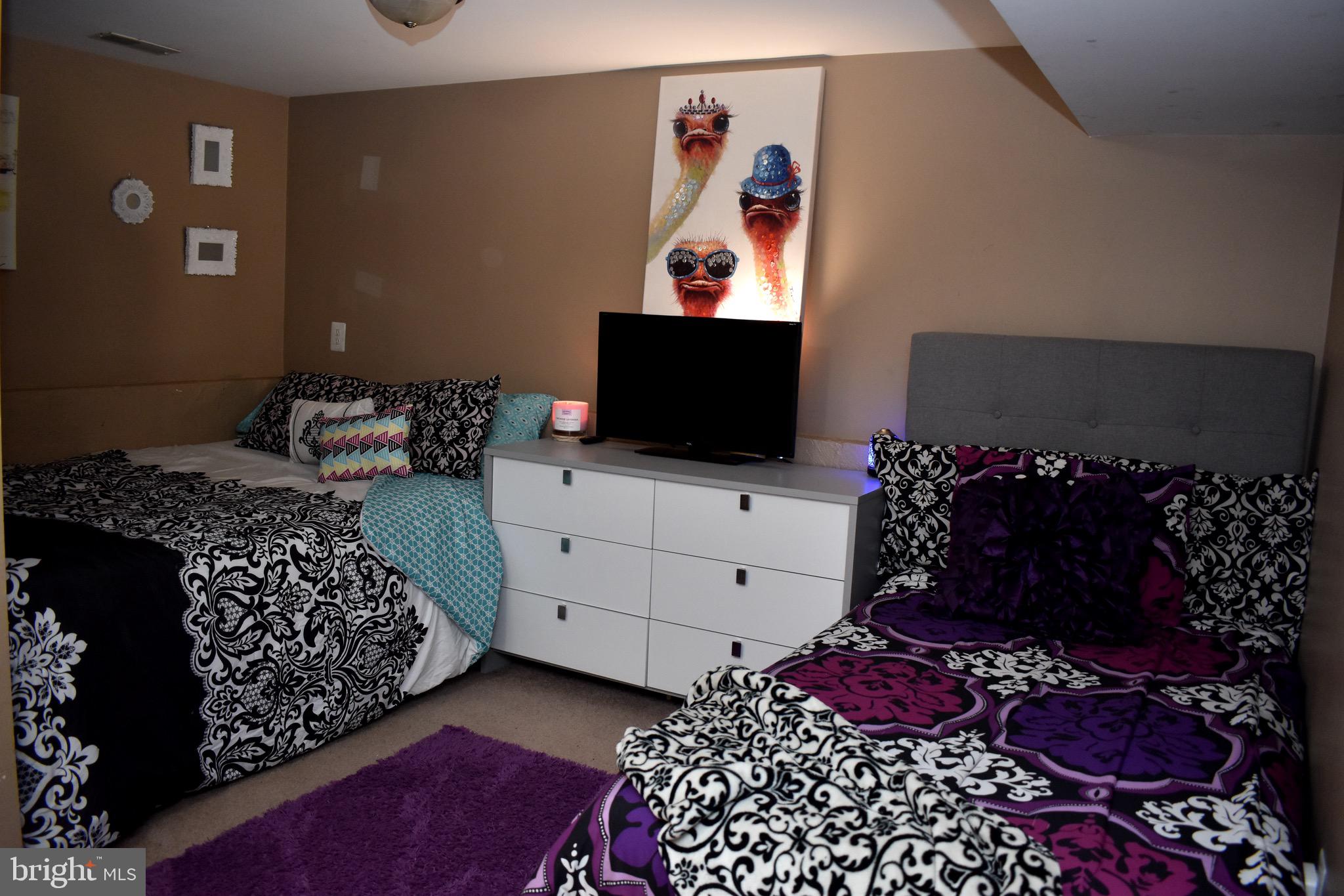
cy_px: 448
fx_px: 1008
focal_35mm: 27
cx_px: 672
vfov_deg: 47.9
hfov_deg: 67.4
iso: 1000
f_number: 4
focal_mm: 18
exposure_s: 1/60
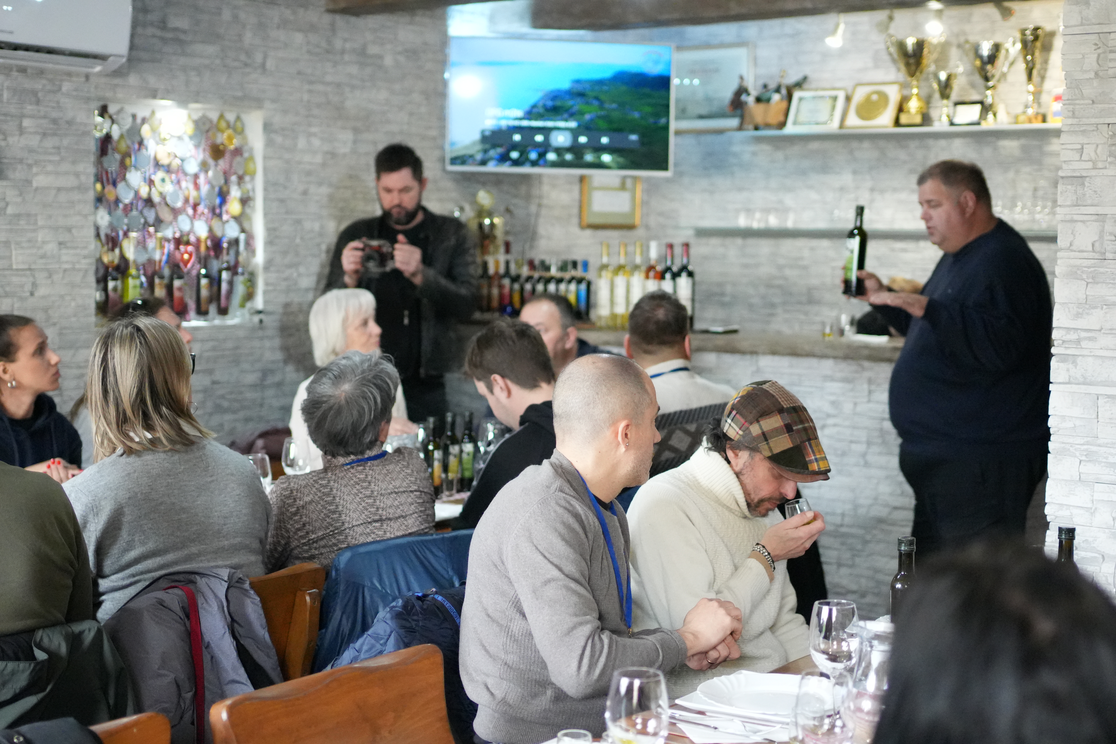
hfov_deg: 37.9
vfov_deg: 25.8
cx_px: 558
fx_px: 1627
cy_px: 372
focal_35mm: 52
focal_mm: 35
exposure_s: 1/1250
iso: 6400
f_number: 1.8
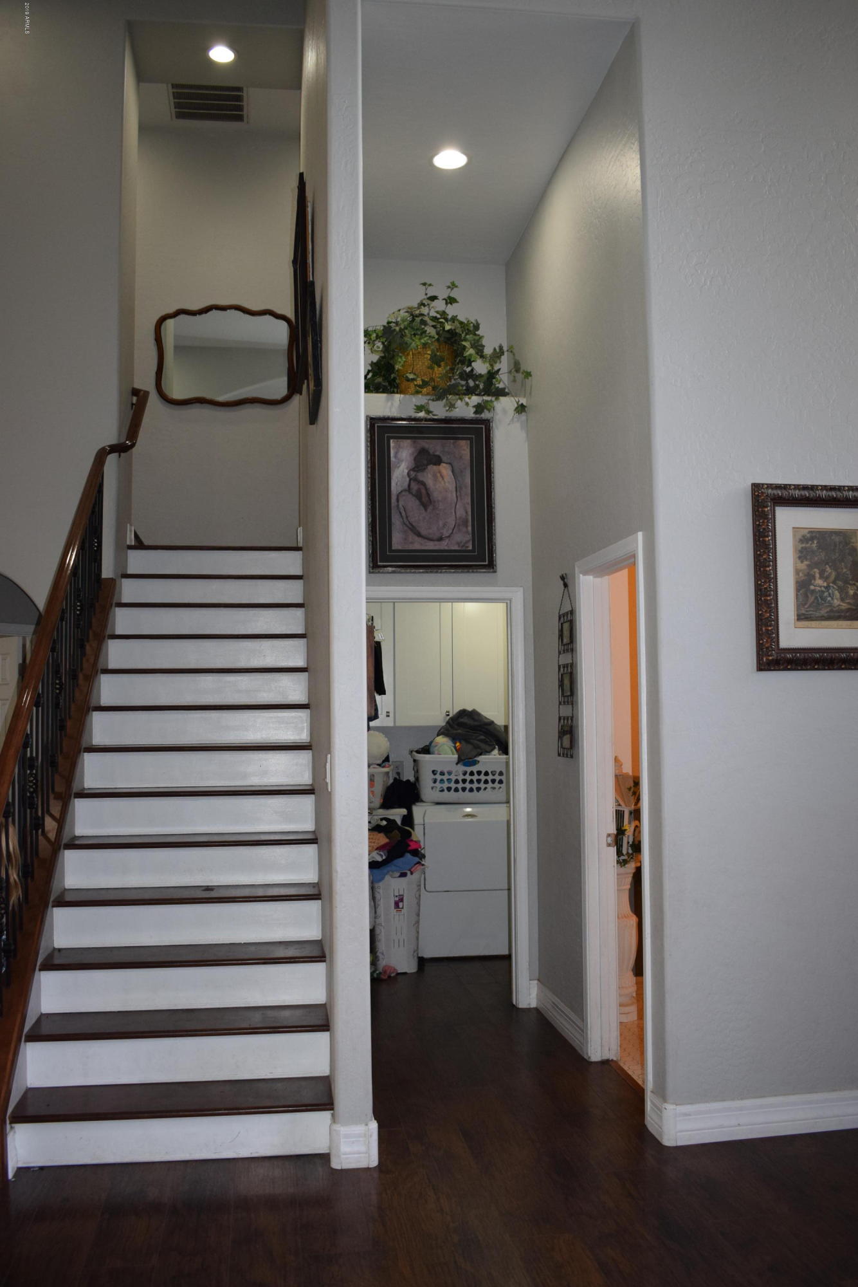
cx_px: 429
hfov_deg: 43.6
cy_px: 644
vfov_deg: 61.9
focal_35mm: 30
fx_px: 1072
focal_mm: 20
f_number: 4.5
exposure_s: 1/100
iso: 800
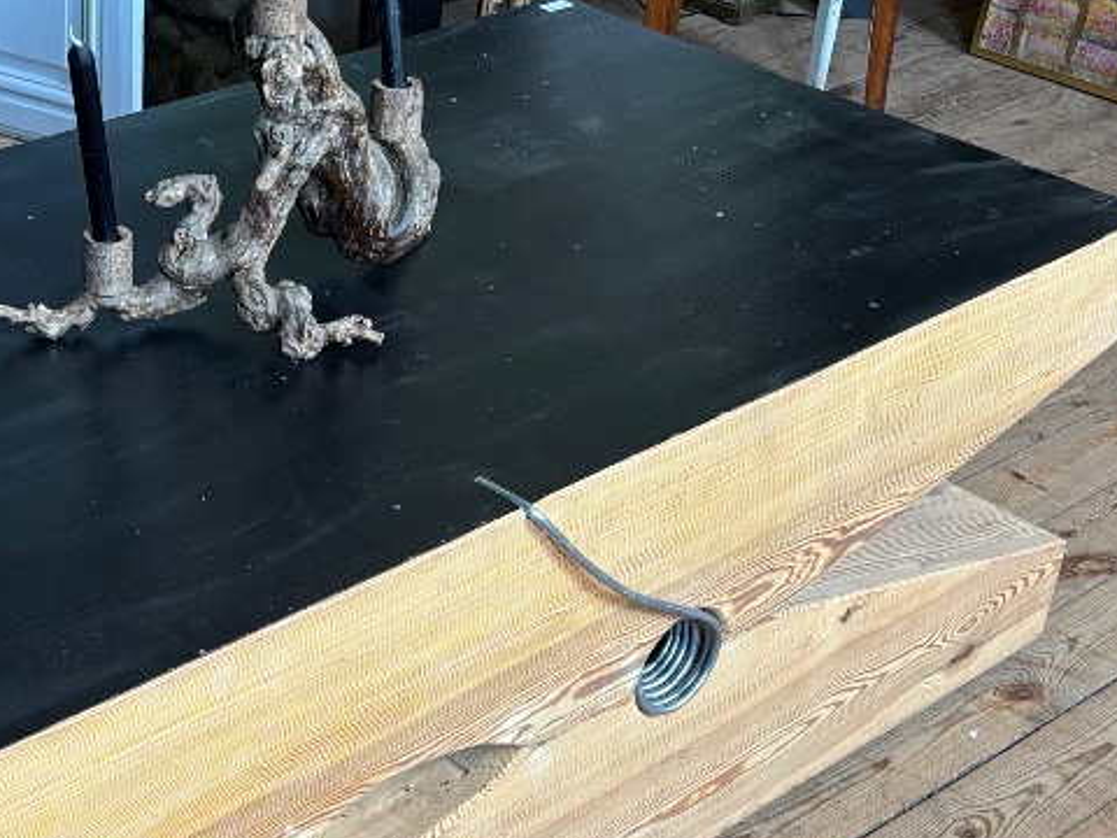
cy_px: 673
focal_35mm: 65
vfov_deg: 22.3
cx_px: 307
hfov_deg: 29.4
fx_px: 2097
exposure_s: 1/90
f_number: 1.6
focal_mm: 5.96
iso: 125
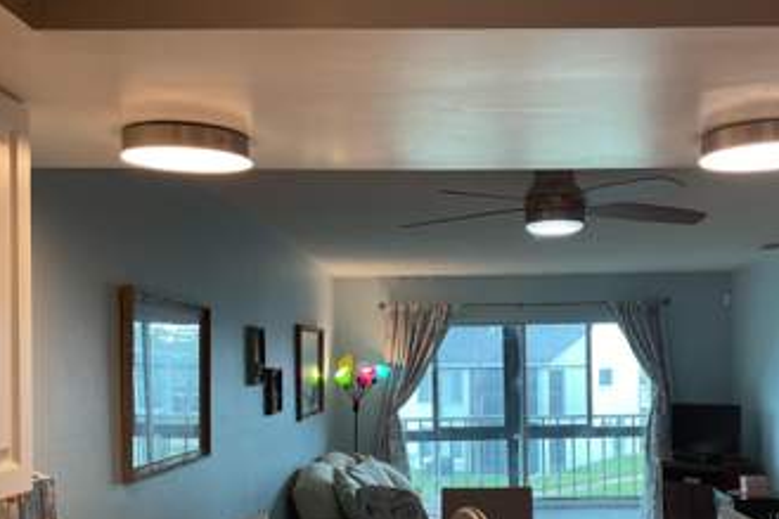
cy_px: 385
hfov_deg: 44.2
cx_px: 485
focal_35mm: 44
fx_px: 952
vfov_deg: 30.0
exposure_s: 1/60
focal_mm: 3
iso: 40
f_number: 1.8
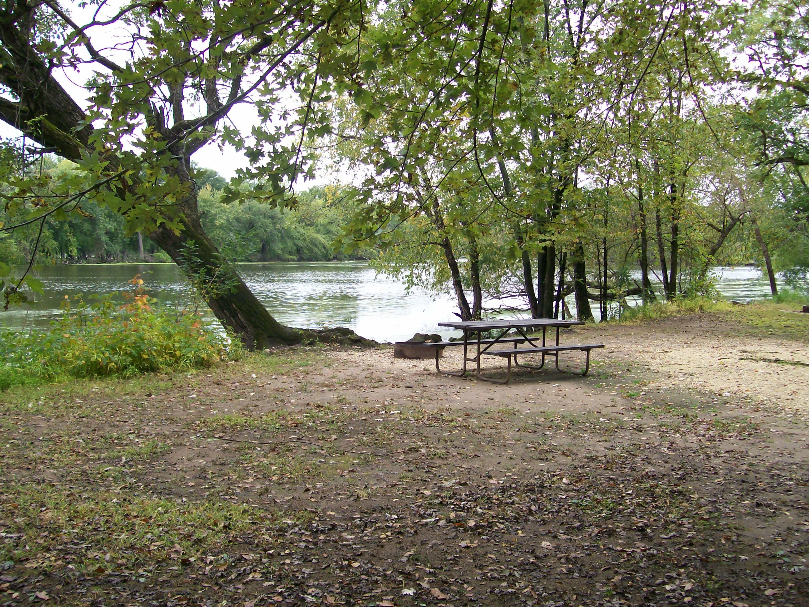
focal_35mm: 36
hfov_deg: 51.4
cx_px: 404
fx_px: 841
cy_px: 304
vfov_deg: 39.7
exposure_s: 1/118
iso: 80
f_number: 2.7
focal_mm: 6
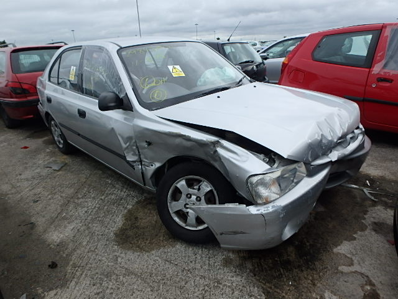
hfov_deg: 79.0
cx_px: 199
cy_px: 150
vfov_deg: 63.4
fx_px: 241
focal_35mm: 21
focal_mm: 3.7
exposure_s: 1/640
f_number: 3.5
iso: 125
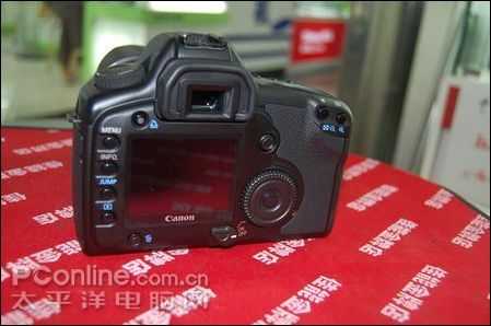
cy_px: 163
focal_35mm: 39
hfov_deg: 49.6
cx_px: 246
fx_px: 531
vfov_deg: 34.1
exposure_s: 1/60
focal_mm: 26
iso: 400
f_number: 4.2
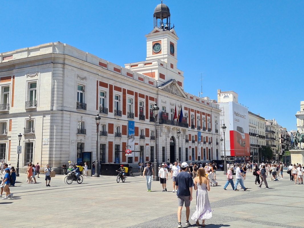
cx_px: 152
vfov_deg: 53.1
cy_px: 114
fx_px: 228
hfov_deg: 67.3
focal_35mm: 26
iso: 50
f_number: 1.8
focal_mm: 5.4
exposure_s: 1/1890
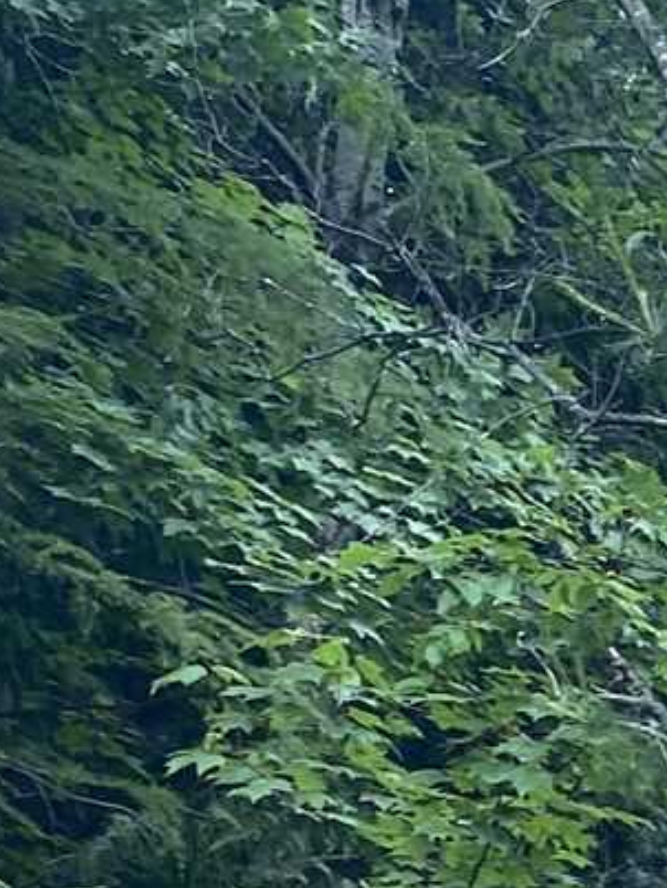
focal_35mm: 149
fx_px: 3824
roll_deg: +2.9
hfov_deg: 8.6
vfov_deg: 12.4
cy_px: 1425
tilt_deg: -3.0
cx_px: 1860
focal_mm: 4.25
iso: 32
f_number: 1.8
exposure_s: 1/191
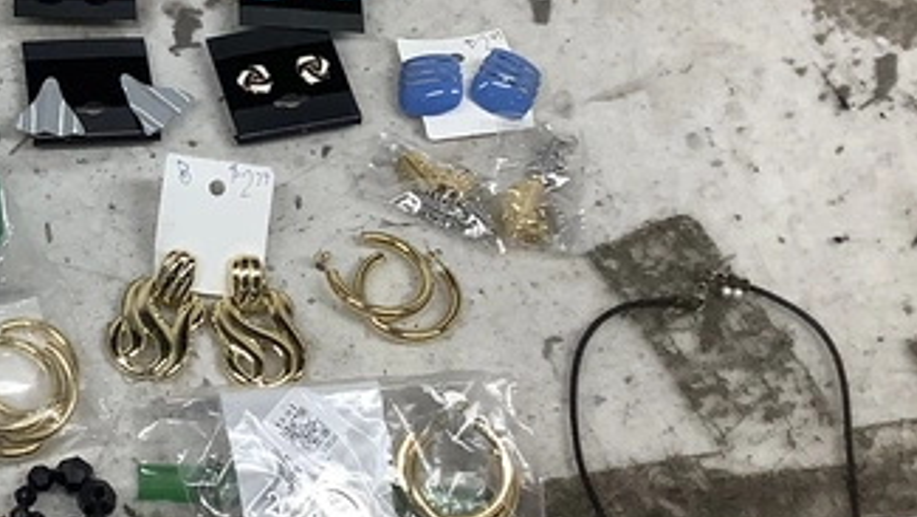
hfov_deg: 25.3
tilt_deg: -56.3
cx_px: -76
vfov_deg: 15.5
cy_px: 151
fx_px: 1897
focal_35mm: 78
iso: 64
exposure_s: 1/120
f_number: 2.4
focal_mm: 3.3
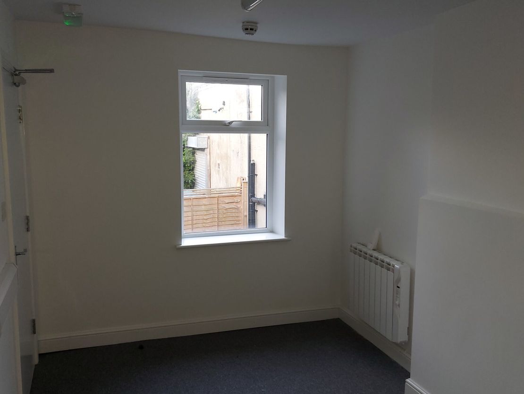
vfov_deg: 56.8
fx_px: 363
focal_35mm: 24
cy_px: 197
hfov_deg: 71.6
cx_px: 262
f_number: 1.8
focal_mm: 5.23
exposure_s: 1/50
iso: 160
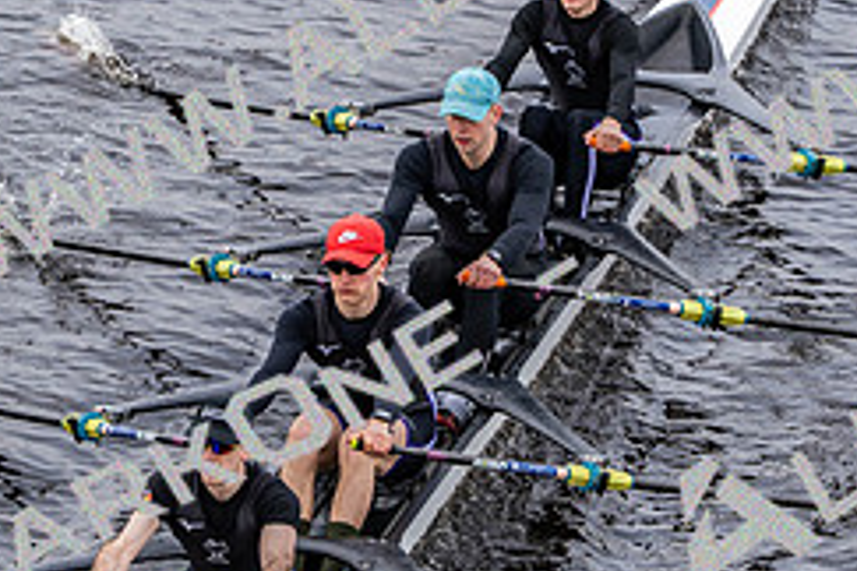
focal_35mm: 463
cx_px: 377
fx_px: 11021
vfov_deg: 3.0
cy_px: 291
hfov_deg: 4.5
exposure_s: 1/2000
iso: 400
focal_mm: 194
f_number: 2.8
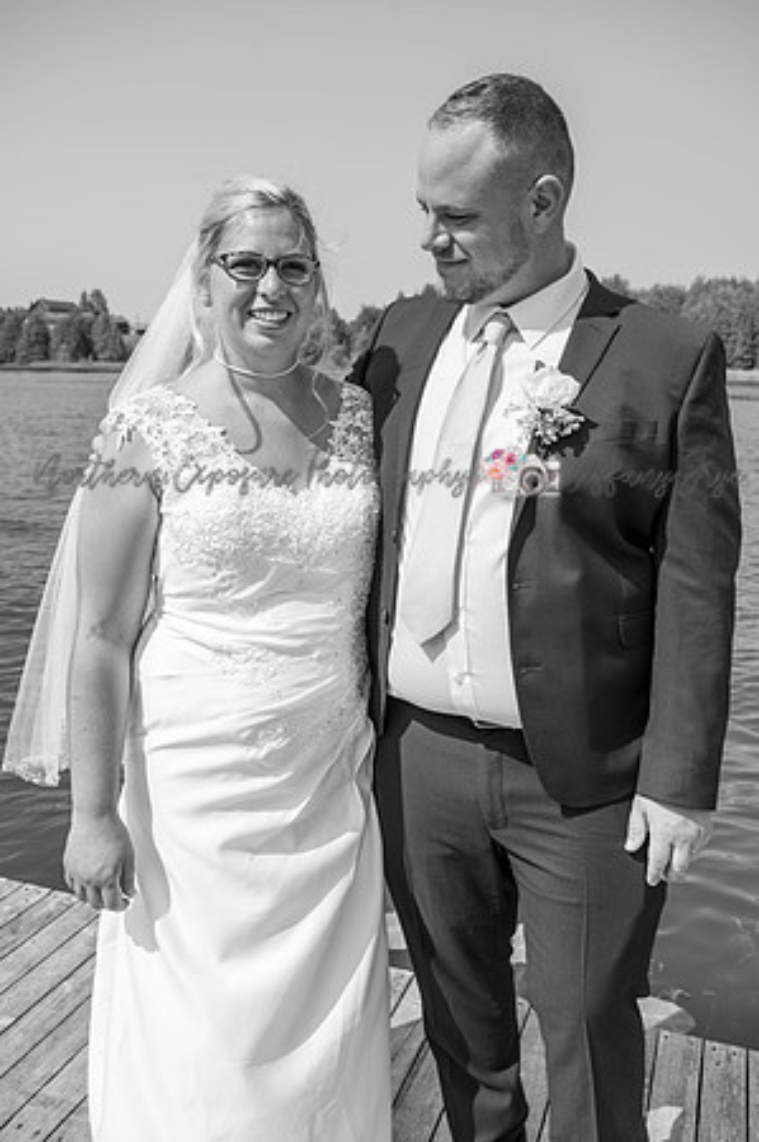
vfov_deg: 58.0
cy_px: 571
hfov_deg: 40.4
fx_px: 1030
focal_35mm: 32
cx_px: 380
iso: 100
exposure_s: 1/320
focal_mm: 32.5
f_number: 6.3
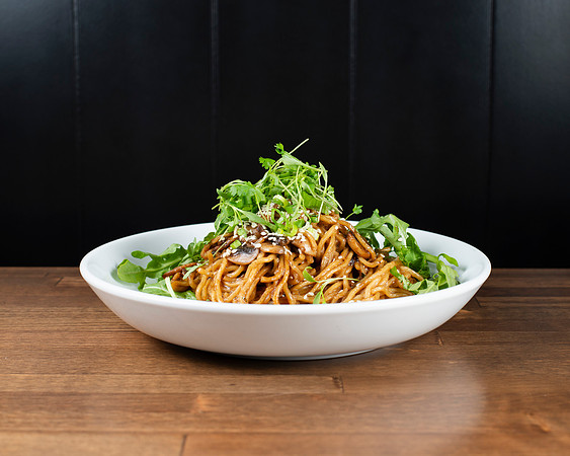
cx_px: 287
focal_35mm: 60
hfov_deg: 31.6
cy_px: 240
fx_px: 1007
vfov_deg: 25.5
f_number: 7.1
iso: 200
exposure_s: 1/200
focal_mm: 50
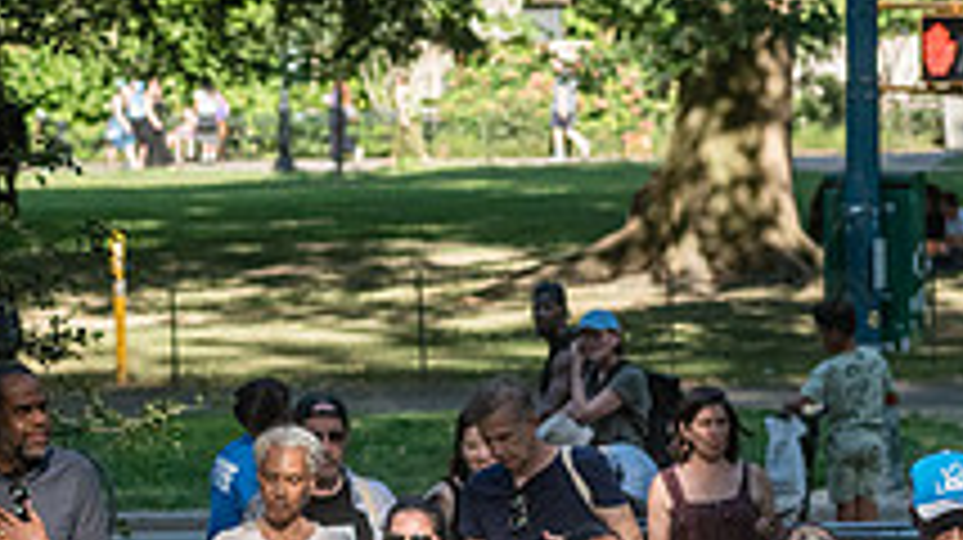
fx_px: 7884
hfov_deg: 7.0
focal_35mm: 309
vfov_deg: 3.9
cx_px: 873
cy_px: 668
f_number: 4.5
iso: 2000
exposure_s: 1/4000
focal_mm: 105
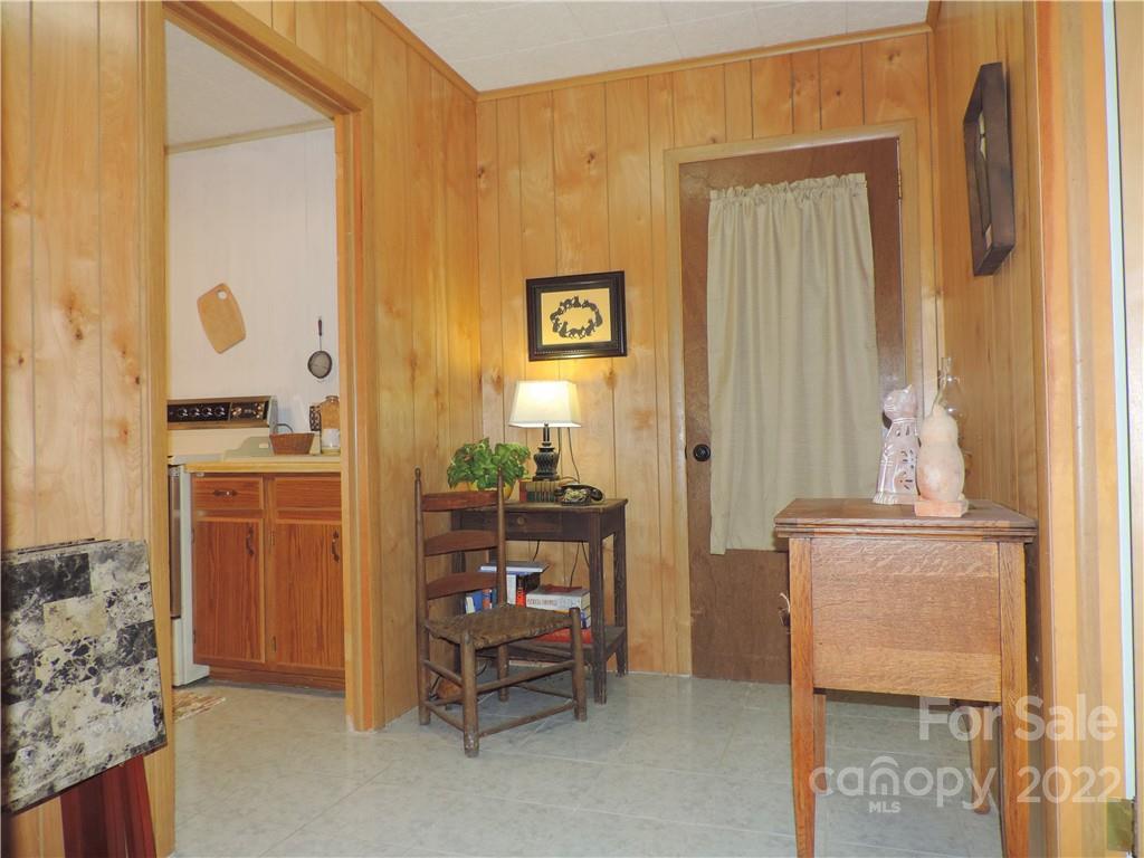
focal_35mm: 24
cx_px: 572
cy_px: 429
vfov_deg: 56.8
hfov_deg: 71.6
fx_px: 793
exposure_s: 1/30
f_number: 3
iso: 200
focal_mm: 4.3
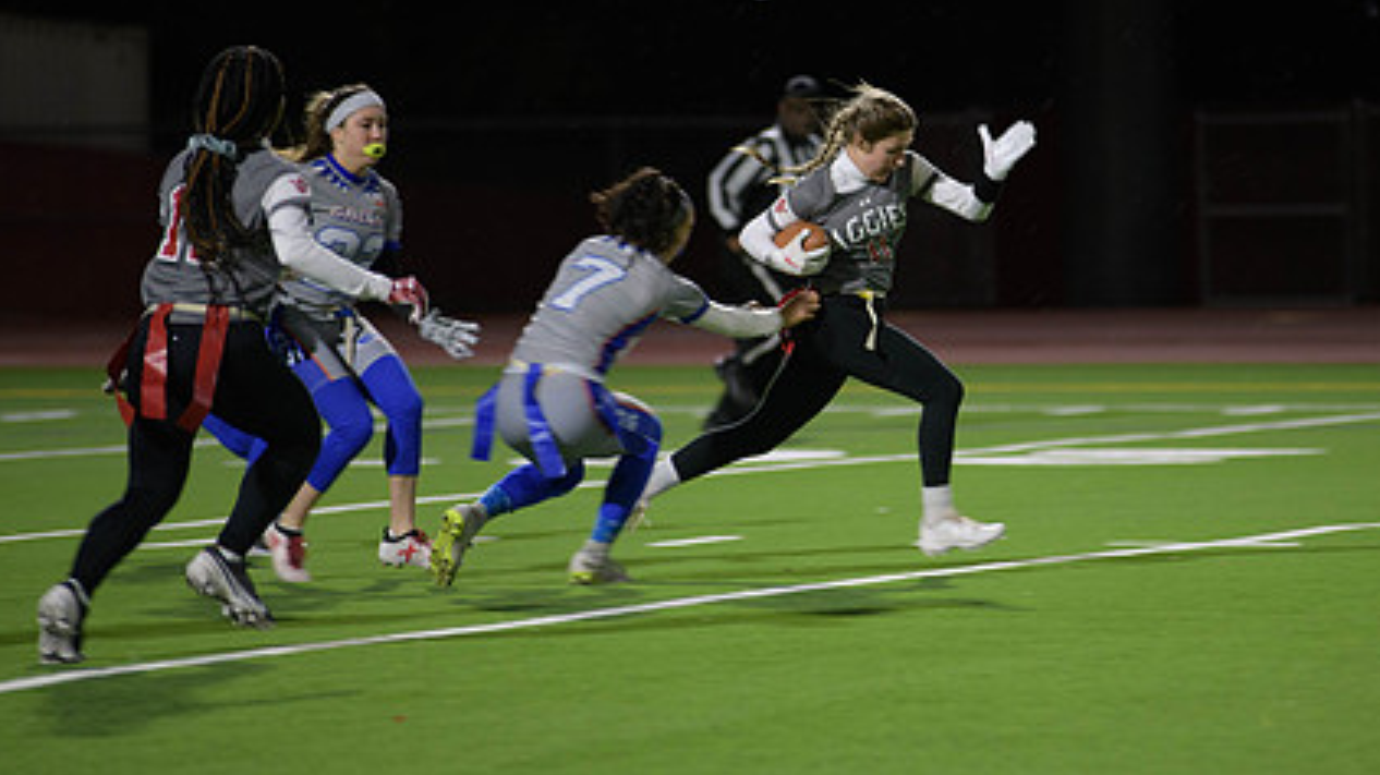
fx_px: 10535
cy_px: 312
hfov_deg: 7.5
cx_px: 886
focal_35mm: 288
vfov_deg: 4.2
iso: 900
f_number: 2.8
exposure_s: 1/200
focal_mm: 200
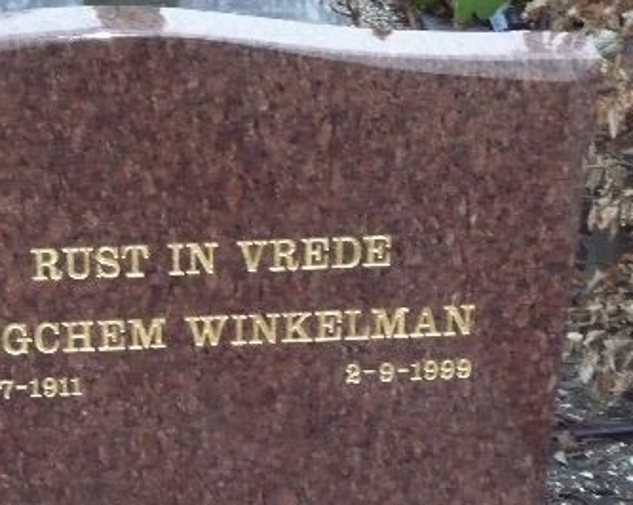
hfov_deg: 17.6
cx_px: 213
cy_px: 338
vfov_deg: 14.1
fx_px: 2041
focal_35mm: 109
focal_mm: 10.2
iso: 320
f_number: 4.5
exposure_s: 1/30
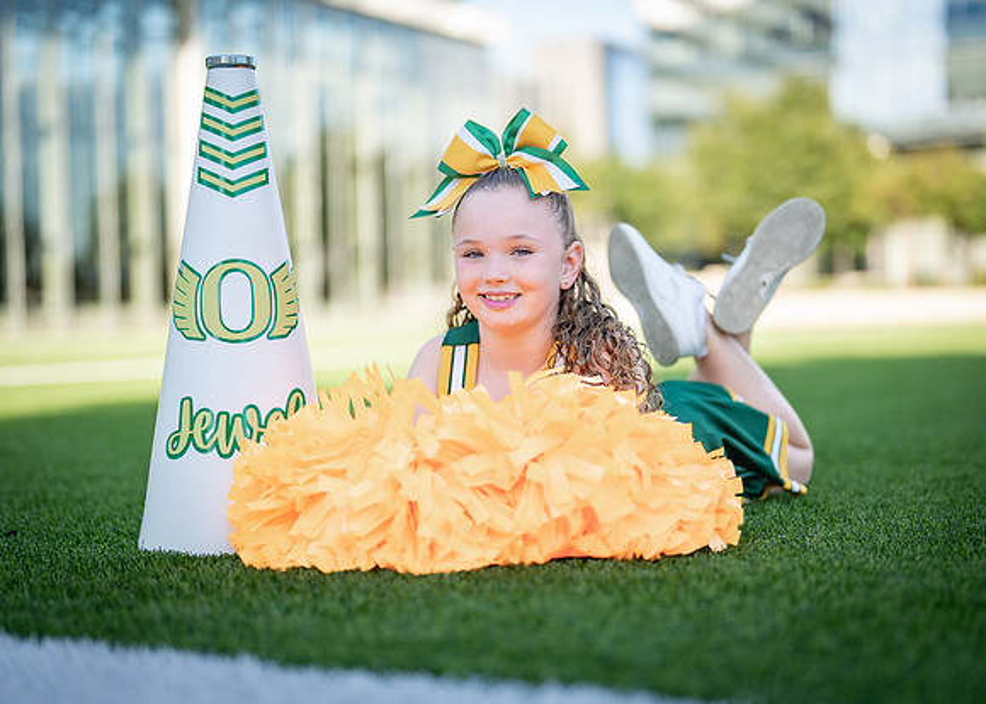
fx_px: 1689
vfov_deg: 23.5
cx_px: 520
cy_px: 367
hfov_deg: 32.5
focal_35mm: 60
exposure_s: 1/1600
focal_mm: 50
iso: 100
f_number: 1.2
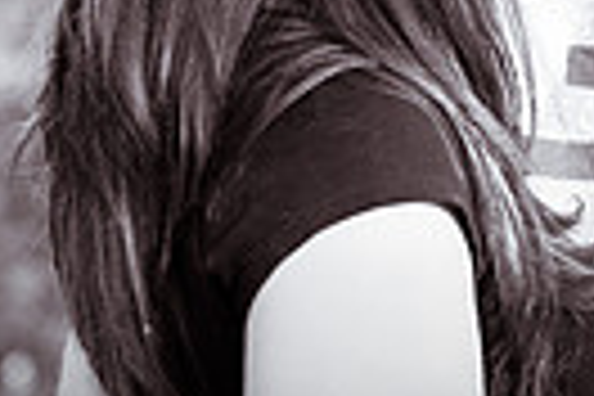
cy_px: -261
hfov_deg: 6.7
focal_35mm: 307
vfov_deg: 4.4
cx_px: 432
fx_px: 5065
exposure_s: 1/320
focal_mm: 70
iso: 400
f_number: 4
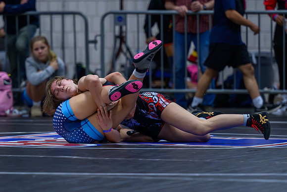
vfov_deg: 5.0
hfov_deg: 7.4
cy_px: 125
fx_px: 2206
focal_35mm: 277
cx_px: 104
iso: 7200
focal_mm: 145
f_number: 2.8
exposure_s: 1/800
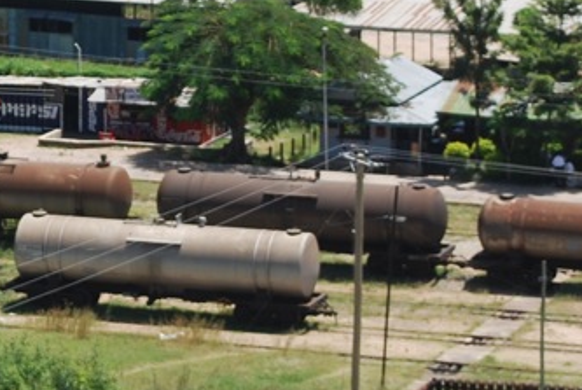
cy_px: -148
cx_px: -19
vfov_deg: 5.4
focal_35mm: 254
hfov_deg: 8.1
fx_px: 4112
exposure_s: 1/200
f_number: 7.1
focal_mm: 44
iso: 100
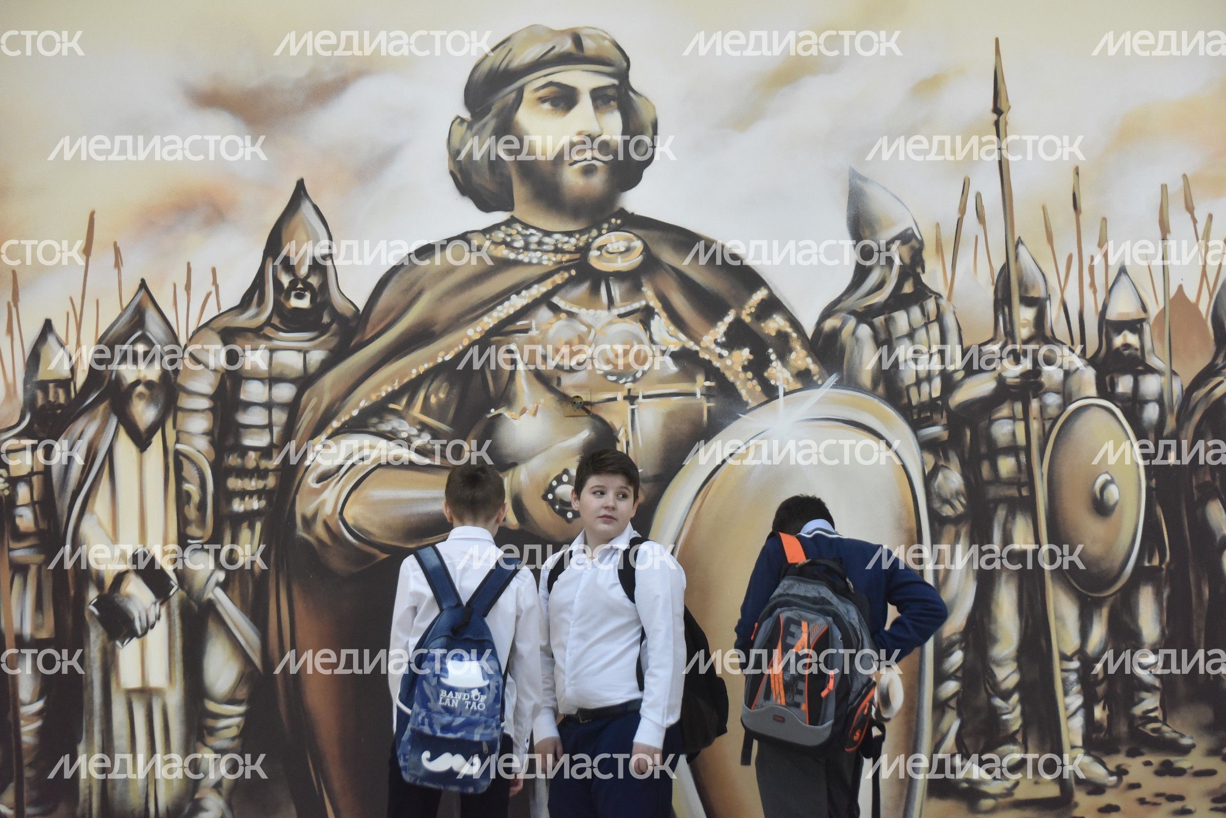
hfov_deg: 20.8
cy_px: 409
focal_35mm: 98
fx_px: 3338
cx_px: 613
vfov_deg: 14.0
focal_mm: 98
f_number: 4.5
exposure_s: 1/250
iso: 4000
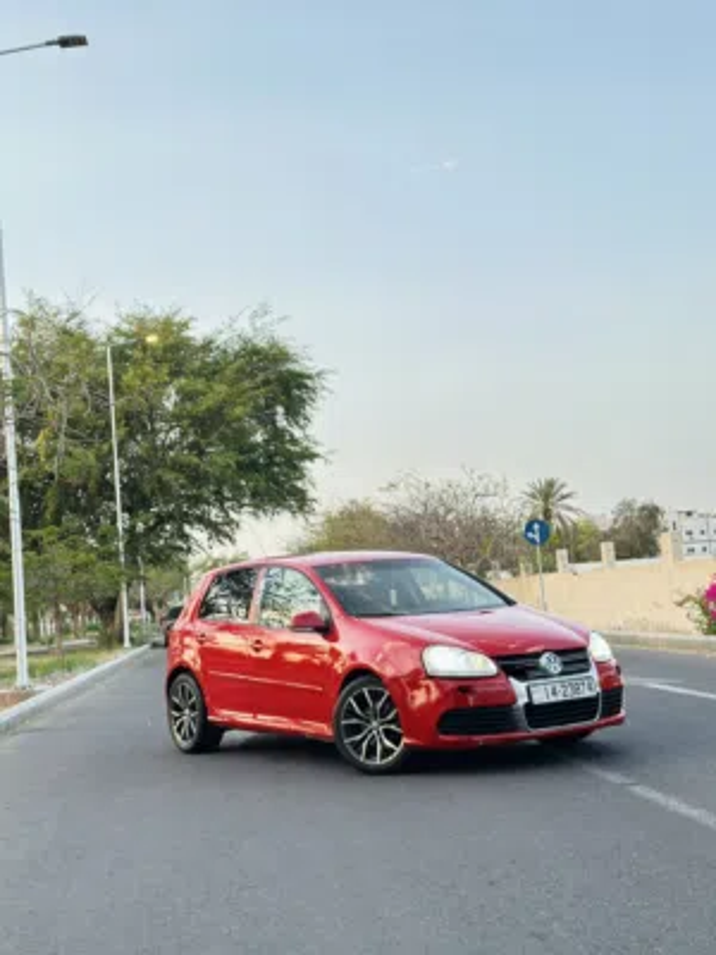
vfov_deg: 39.7
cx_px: 358
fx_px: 1324
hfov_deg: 30.3
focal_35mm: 48
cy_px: 478
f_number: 1.78
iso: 80
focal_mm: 6.86
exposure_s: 1/186
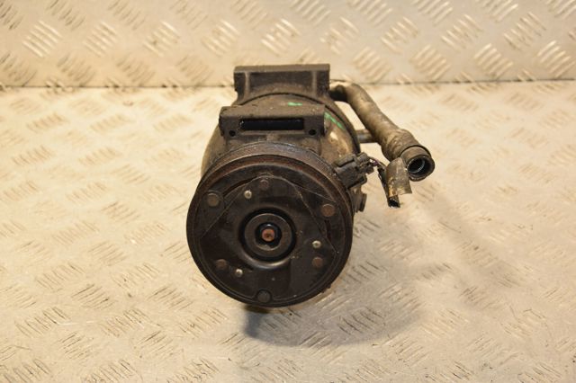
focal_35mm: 75
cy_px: 192
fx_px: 1199
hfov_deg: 27.0
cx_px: 288
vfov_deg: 18.2
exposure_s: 1/200
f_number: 5
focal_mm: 50
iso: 800
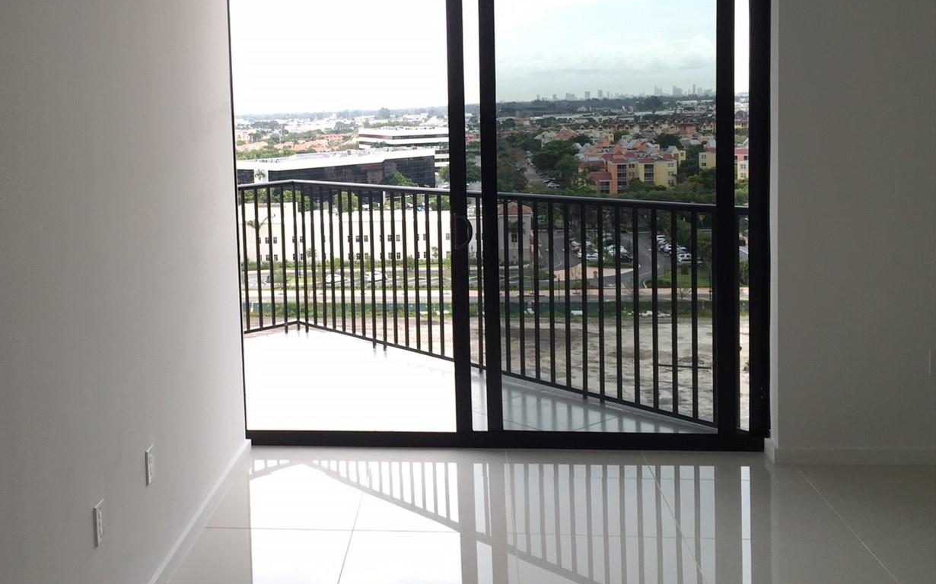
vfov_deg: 31.7
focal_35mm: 40
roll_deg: +0.9
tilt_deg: -4.4
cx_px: 329
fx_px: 1020
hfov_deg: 48.6
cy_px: 197
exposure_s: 1/120
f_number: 2.2
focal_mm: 4.15
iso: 32
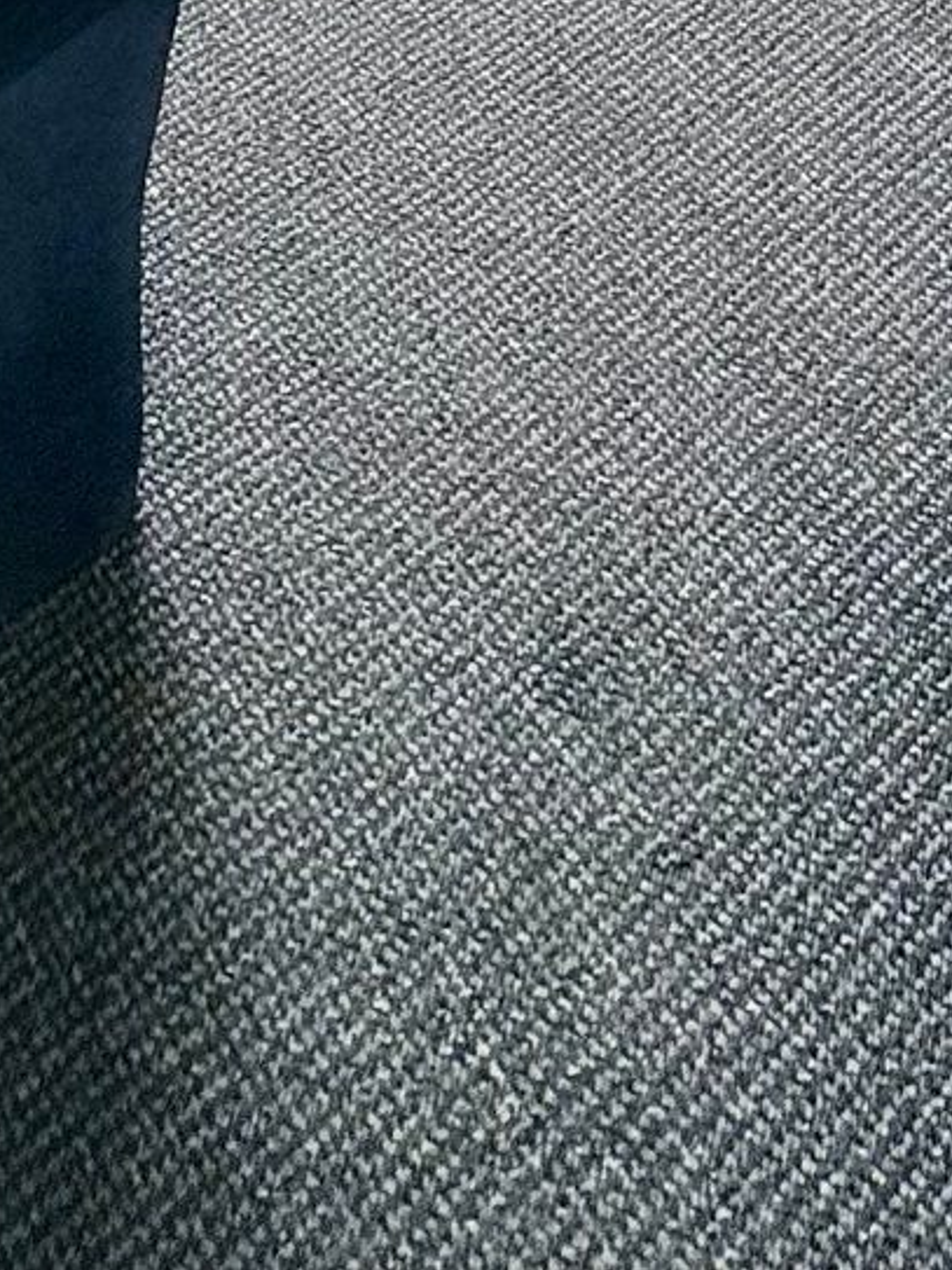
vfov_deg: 19.8
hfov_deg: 26.1
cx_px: 203
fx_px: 2018
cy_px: -1222
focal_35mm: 55
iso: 100
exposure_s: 1/99
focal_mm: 2.22
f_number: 2.2
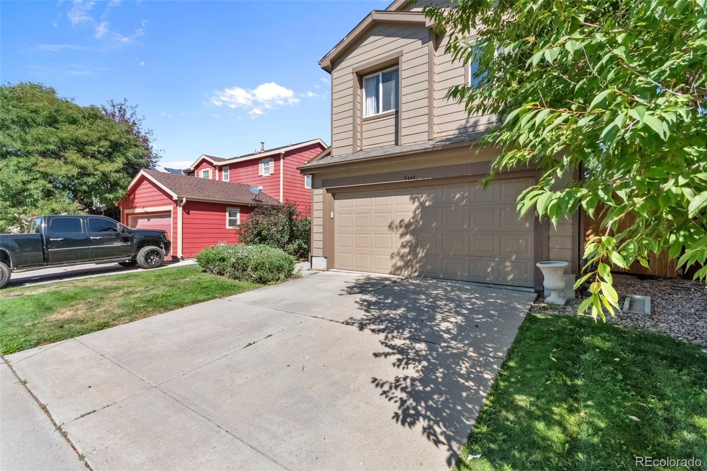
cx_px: 354
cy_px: 236
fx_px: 295
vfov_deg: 77.3
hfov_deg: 100.4
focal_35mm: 15
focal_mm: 10
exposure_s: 1/1600
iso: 2000
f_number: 8
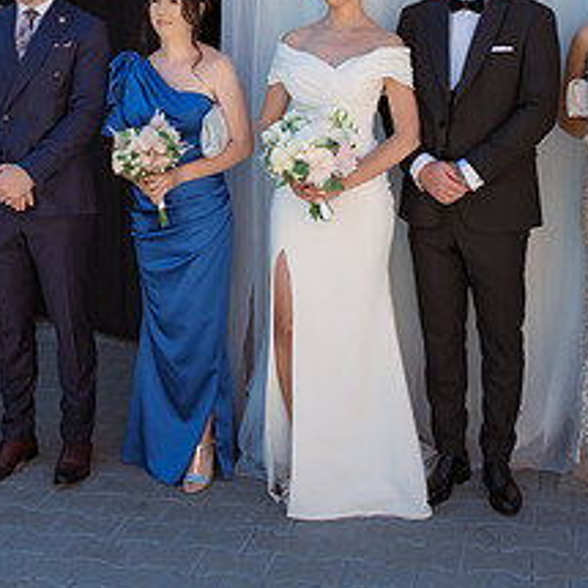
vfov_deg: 28.2
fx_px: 1134
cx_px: 272
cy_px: 81
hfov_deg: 29.1
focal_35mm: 59
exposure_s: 1/800
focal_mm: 24
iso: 320
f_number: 4
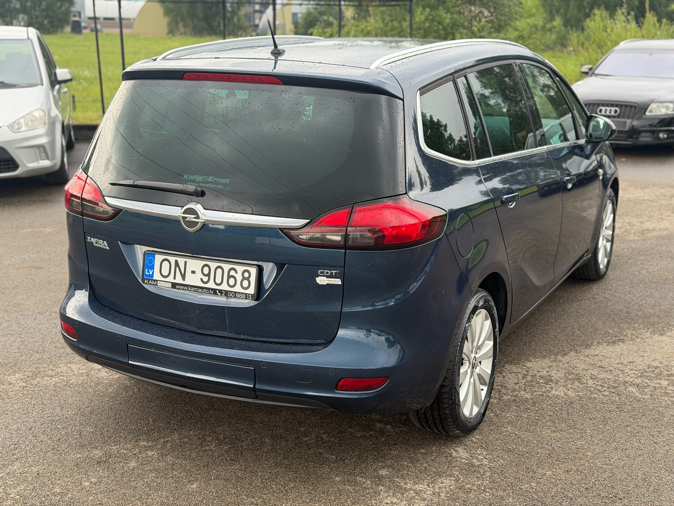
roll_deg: -1.2
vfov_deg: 30.3
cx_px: 337
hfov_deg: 39.7
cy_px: 253
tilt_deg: -14.7
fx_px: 935
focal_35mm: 48
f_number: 1.78
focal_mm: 6.76
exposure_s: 1/126
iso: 80
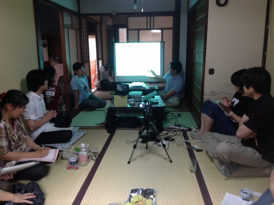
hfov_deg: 55.4
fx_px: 261
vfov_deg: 42.9
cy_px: 102
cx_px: 137
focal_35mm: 33
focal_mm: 3.3
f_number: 2.4
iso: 100
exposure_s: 1/24
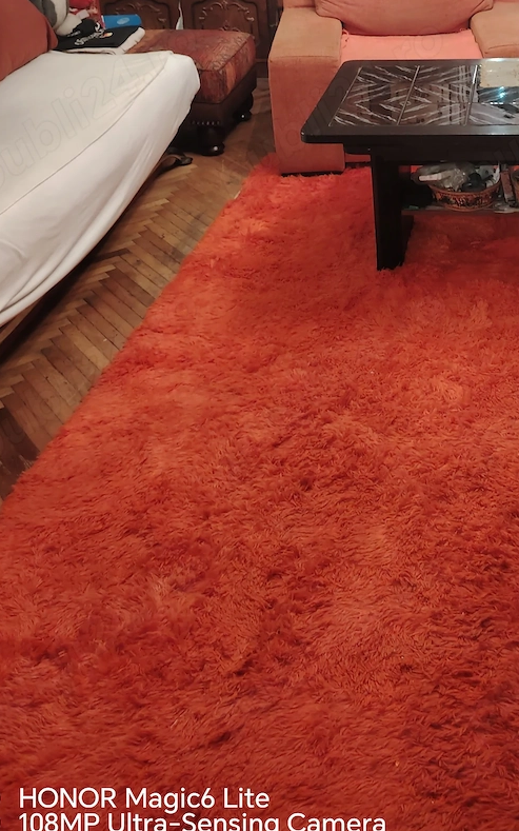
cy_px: 167
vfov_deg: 44.0
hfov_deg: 28.8
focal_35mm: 43
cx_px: 453
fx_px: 973
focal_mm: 5.25
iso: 2547
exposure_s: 1/33.3
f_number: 1.75
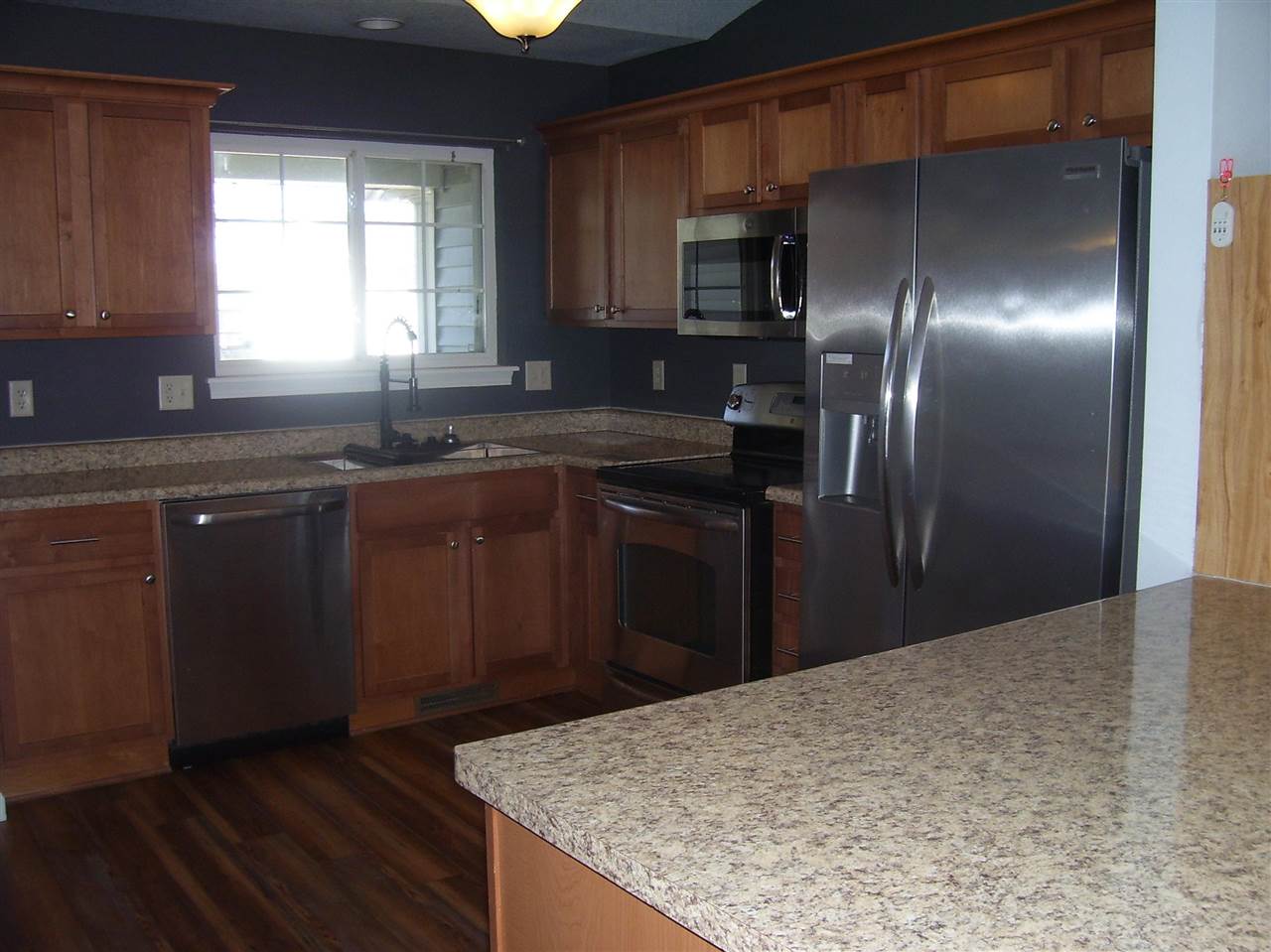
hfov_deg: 54.0
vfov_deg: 41.8
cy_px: 476
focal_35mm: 34
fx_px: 1248
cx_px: 636
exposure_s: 1/60
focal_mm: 5.6
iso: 80
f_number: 2.7
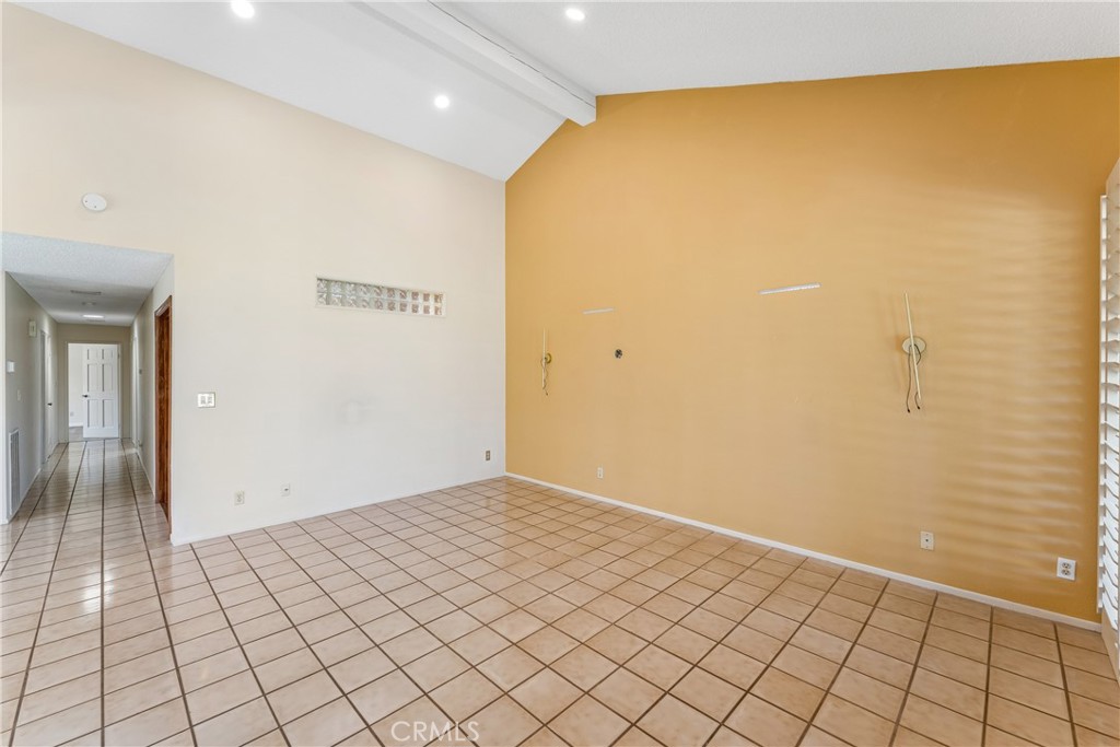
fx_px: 436
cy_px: 374
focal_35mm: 14
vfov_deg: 81.2
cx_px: 560
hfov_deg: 104.2
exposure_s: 1/25
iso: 400
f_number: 8
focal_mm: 14
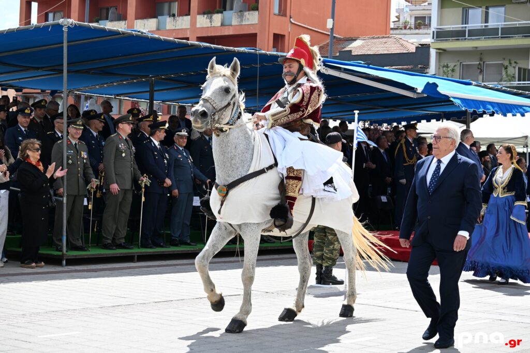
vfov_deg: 18.2
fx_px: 1104
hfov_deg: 27.0
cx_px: 265
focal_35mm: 75
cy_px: 176
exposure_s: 1/250
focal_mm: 50
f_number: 5.6
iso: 100
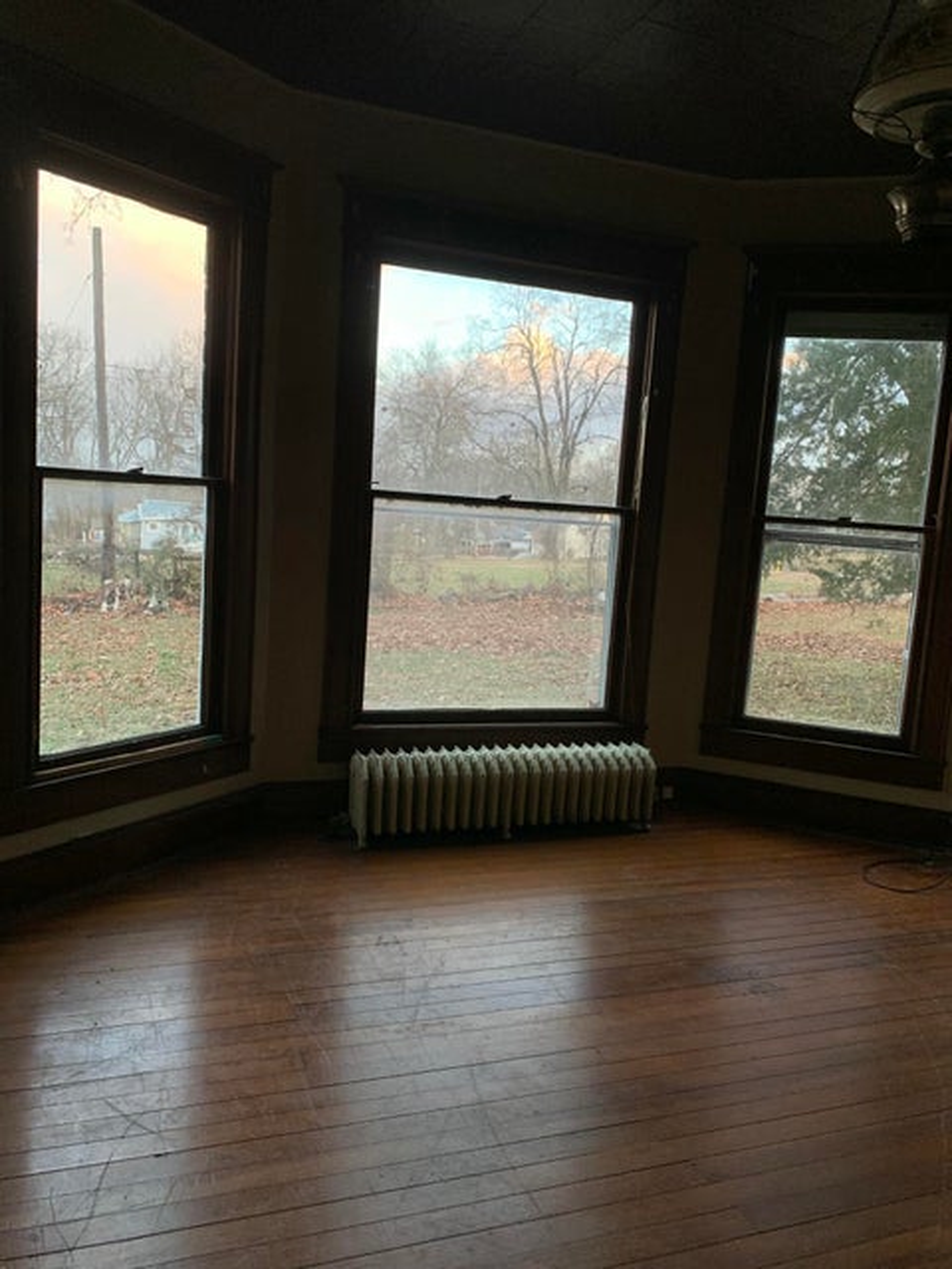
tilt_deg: -4.4
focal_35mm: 26
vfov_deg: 67.3
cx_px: 476
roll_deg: -4.9
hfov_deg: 53.1
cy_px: 634
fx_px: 953
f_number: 1.8
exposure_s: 1/93
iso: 100
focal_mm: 4.25
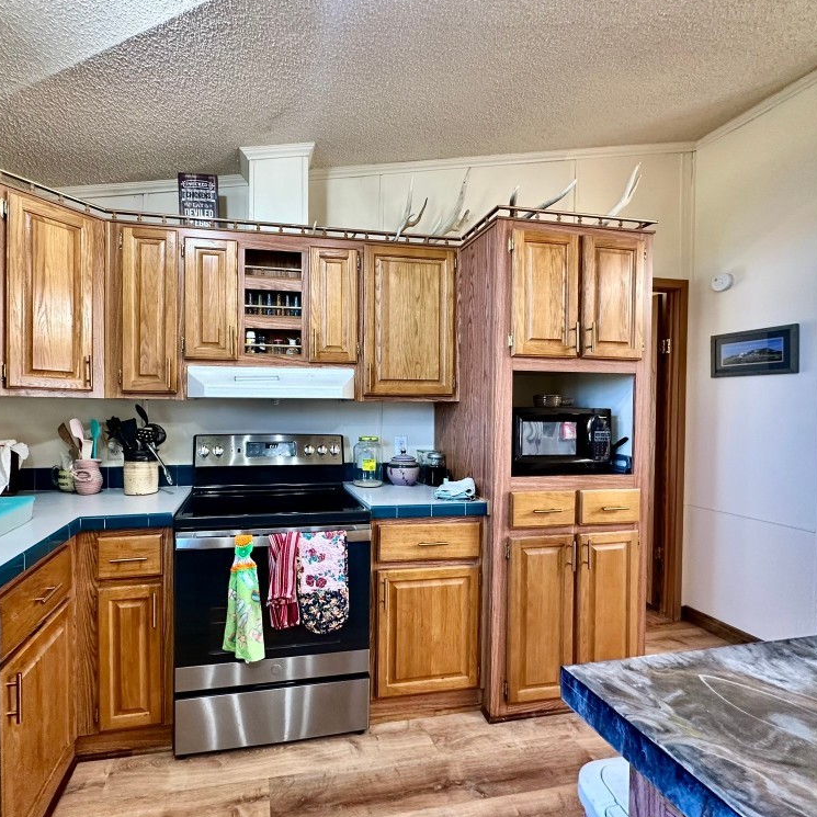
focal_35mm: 17
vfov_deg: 84.0
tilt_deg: -0.8
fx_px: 454
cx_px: 340
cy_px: 416
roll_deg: -0.9
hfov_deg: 83.3
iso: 250
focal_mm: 2.22
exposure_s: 1/60
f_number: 2.2
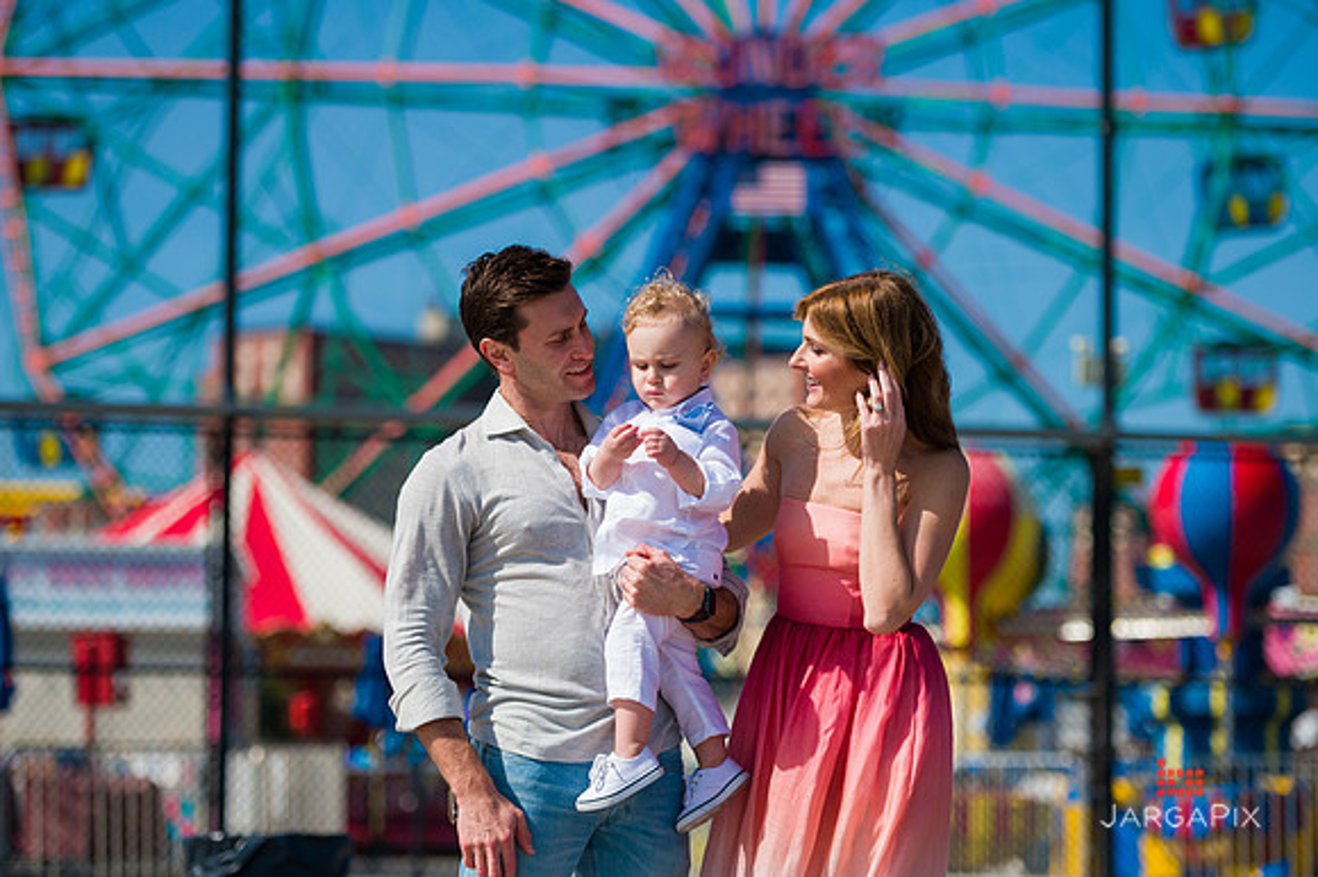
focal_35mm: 112
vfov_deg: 12.2
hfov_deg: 18.3
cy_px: 438
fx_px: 4098
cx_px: 659
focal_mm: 112
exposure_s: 1/6400
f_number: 3.2
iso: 200
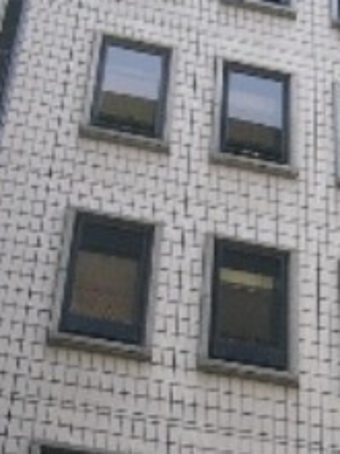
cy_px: 289
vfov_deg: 19.2
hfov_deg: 14.4
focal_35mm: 102
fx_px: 1336
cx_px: 276
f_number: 2.8
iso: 50
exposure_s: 1/320
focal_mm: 5.8
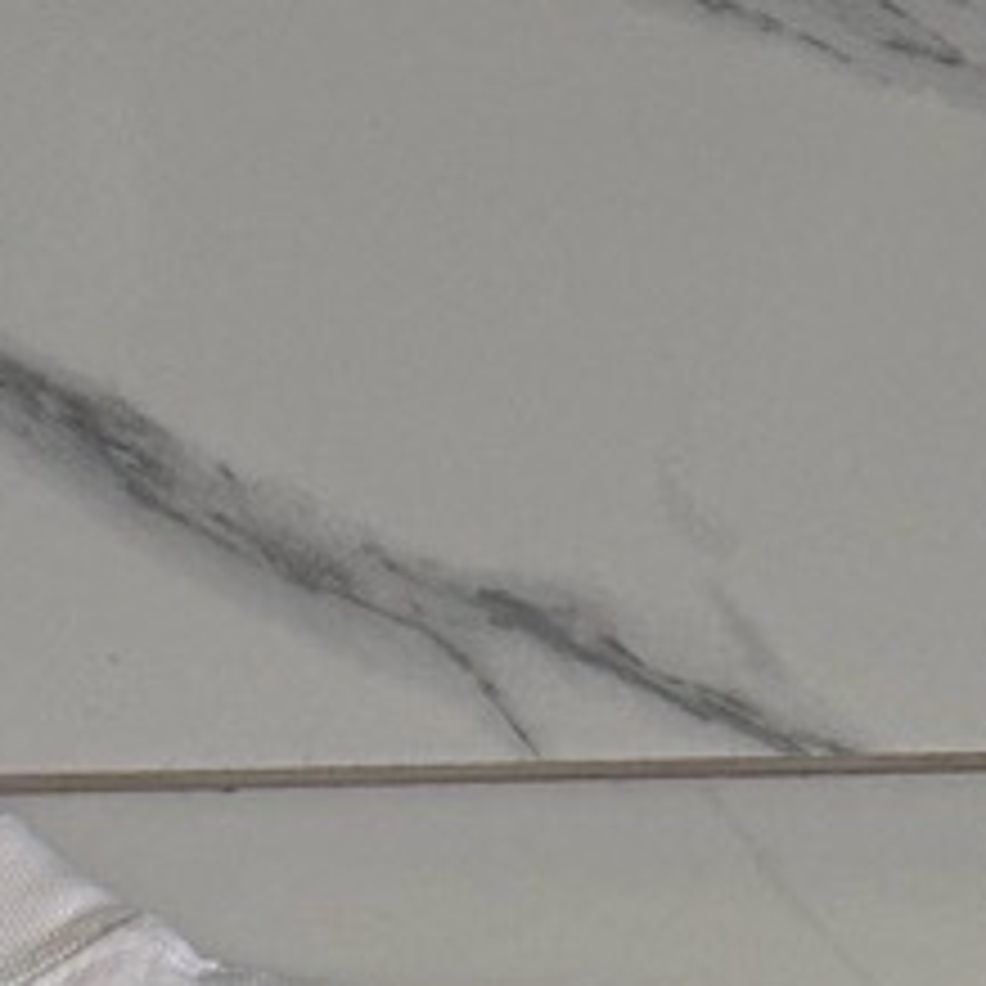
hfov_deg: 11.0
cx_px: -284
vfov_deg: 9.7
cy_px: 2485
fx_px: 4995
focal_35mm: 155
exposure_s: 1/121
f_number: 1.78
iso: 80
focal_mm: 6.76
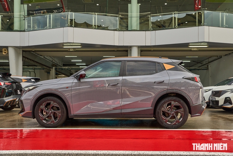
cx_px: 116
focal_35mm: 36
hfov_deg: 53.1
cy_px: 78
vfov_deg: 36.9
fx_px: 233
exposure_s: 1/800
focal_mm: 24
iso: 160
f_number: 3.5
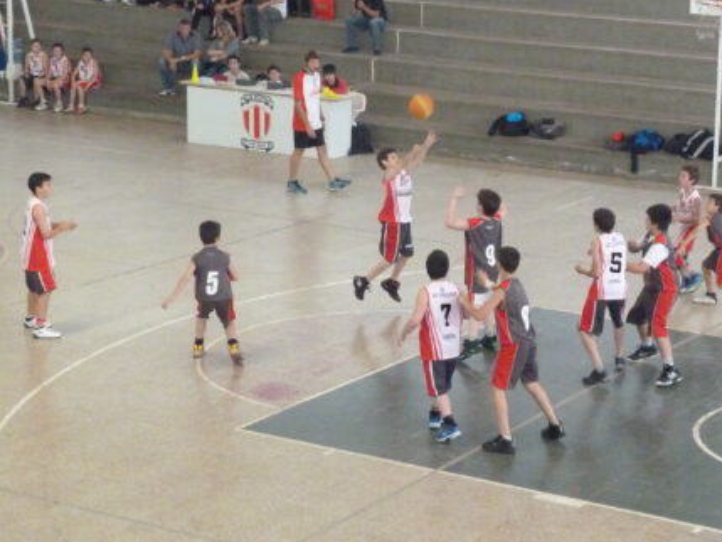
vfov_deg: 15.9
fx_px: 1940
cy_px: 268
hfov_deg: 20.9
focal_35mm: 93
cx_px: 539
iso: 800
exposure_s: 1/100
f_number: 3.2
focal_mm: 9.4
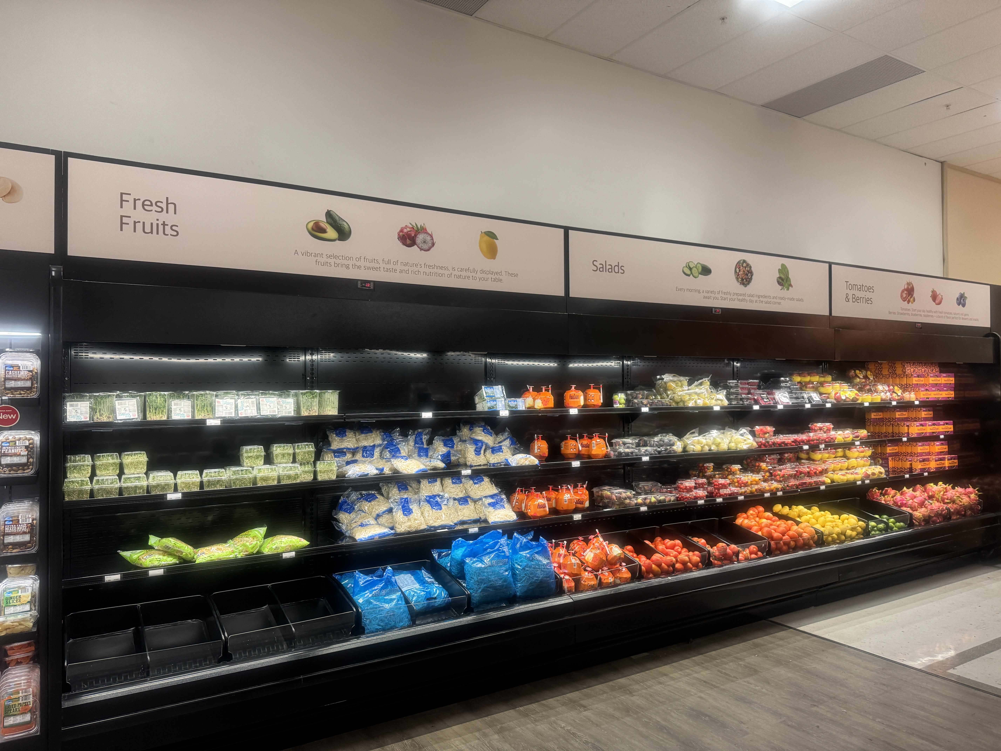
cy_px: 376
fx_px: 694
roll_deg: +0.7
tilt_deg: +1.6
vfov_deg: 56.8
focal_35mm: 24
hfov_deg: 71.6
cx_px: 500
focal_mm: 6.76
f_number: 1.78
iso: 160
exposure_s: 1/120
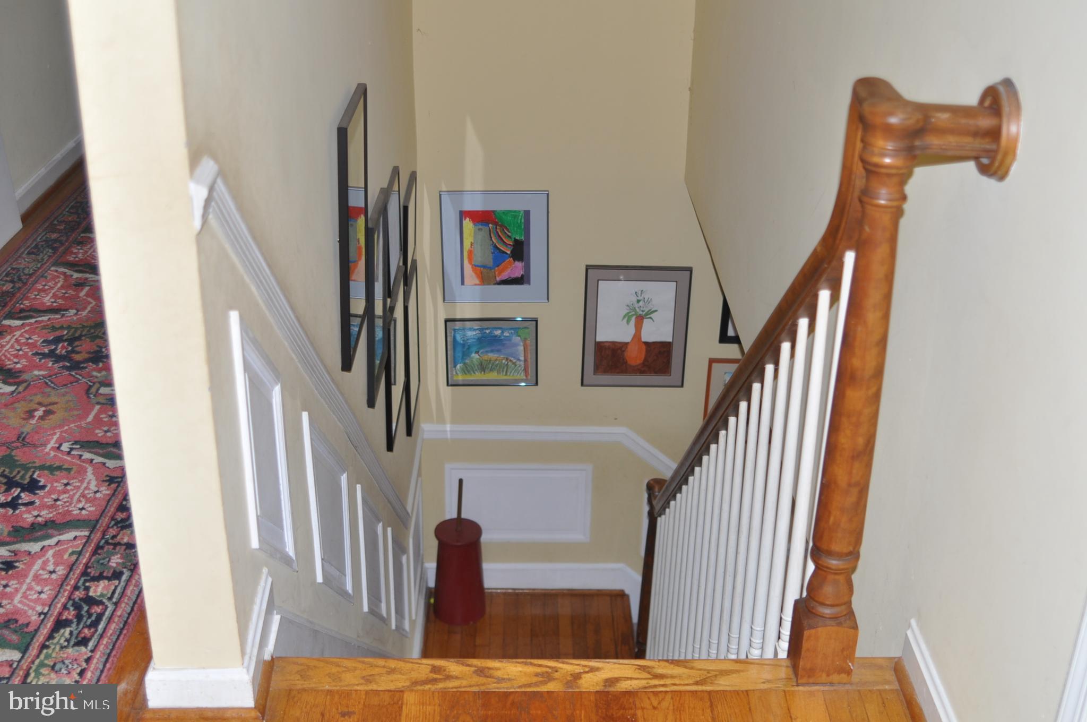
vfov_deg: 31.8
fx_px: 1267
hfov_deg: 46.5
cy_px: 361
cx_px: 544
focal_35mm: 42
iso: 200
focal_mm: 28
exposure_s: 1/60
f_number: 2.8
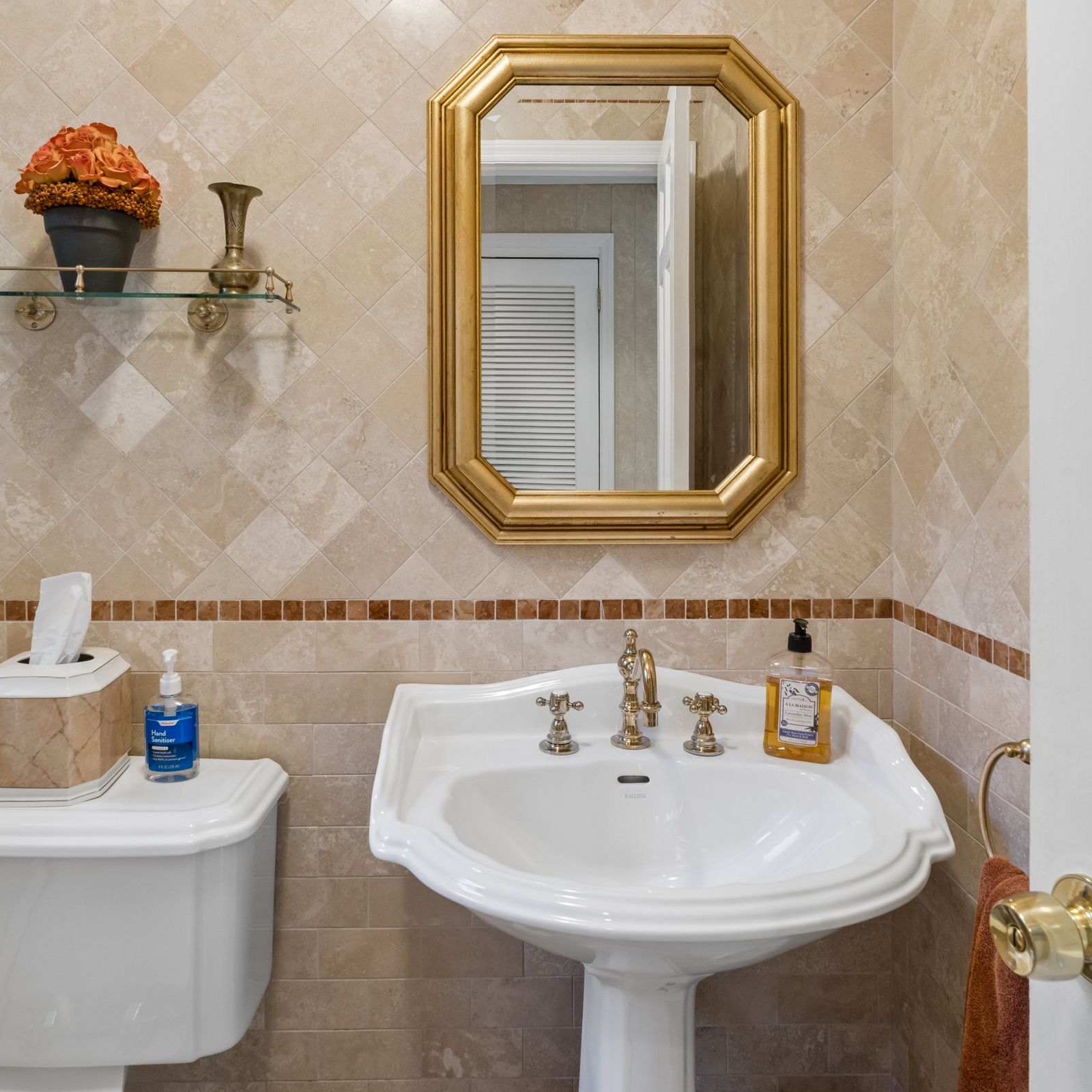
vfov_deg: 66.6
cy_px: 438
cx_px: 510
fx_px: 821
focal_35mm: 23
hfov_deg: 67.2
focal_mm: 14
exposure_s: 1/5
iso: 400
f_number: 13
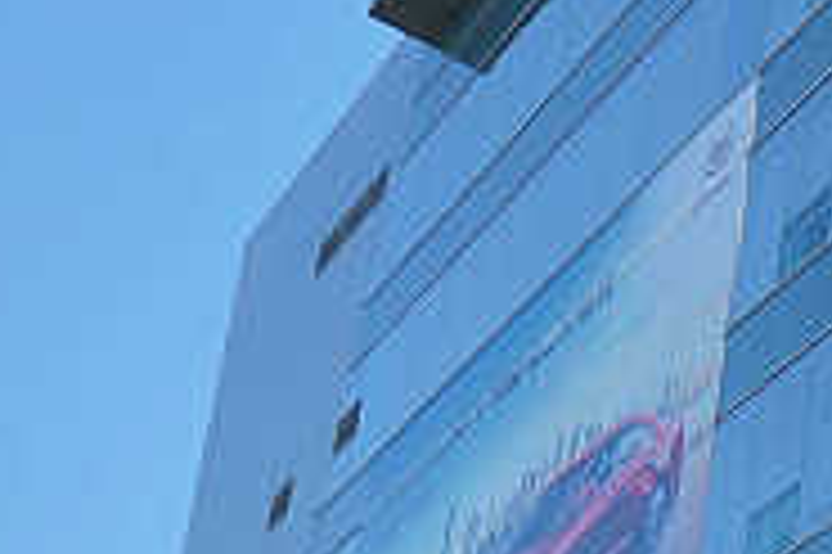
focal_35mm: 91
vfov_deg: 13.0
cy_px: 1108
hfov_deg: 17.0
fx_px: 2101
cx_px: 1628
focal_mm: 14
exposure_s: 1/1000
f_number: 2.8
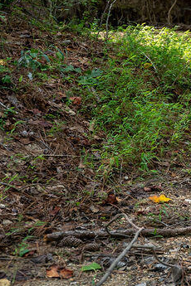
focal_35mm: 100
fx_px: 796
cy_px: 134
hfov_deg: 11.9
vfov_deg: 20.4
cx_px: 410
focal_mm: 30.5
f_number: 2.8
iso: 160
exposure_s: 1/250
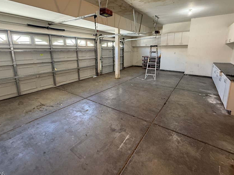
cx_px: 117
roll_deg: -0.5
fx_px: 115
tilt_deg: -12.1
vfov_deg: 74.1
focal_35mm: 17
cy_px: 73
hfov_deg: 91.0
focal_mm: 2.22
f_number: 2.2
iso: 400
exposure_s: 1/60
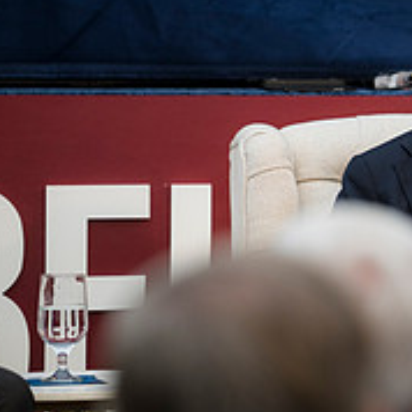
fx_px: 5588
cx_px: 546
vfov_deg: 4.2
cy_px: 105
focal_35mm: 415
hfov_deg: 4.2
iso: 320
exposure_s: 1/320
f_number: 2.8
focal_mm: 150
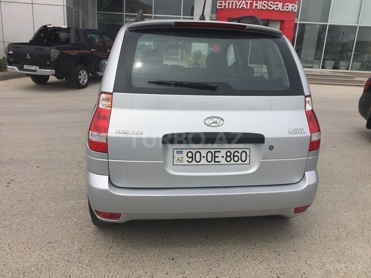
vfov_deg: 48.2
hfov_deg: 61.7
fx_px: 311
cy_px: 139
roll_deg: -3.8
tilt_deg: -17.1
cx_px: 186
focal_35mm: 29
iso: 32
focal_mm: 4.15
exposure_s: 1/2639
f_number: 2.2
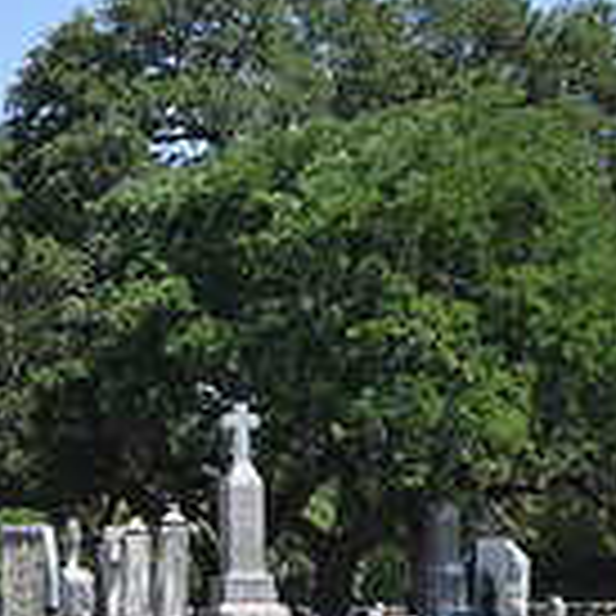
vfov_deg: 10.0
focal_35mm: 173
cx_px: -40
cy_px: 708
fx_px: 3483
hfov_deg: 10.0
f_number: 8
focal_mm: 32
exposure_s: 1/250
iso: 200
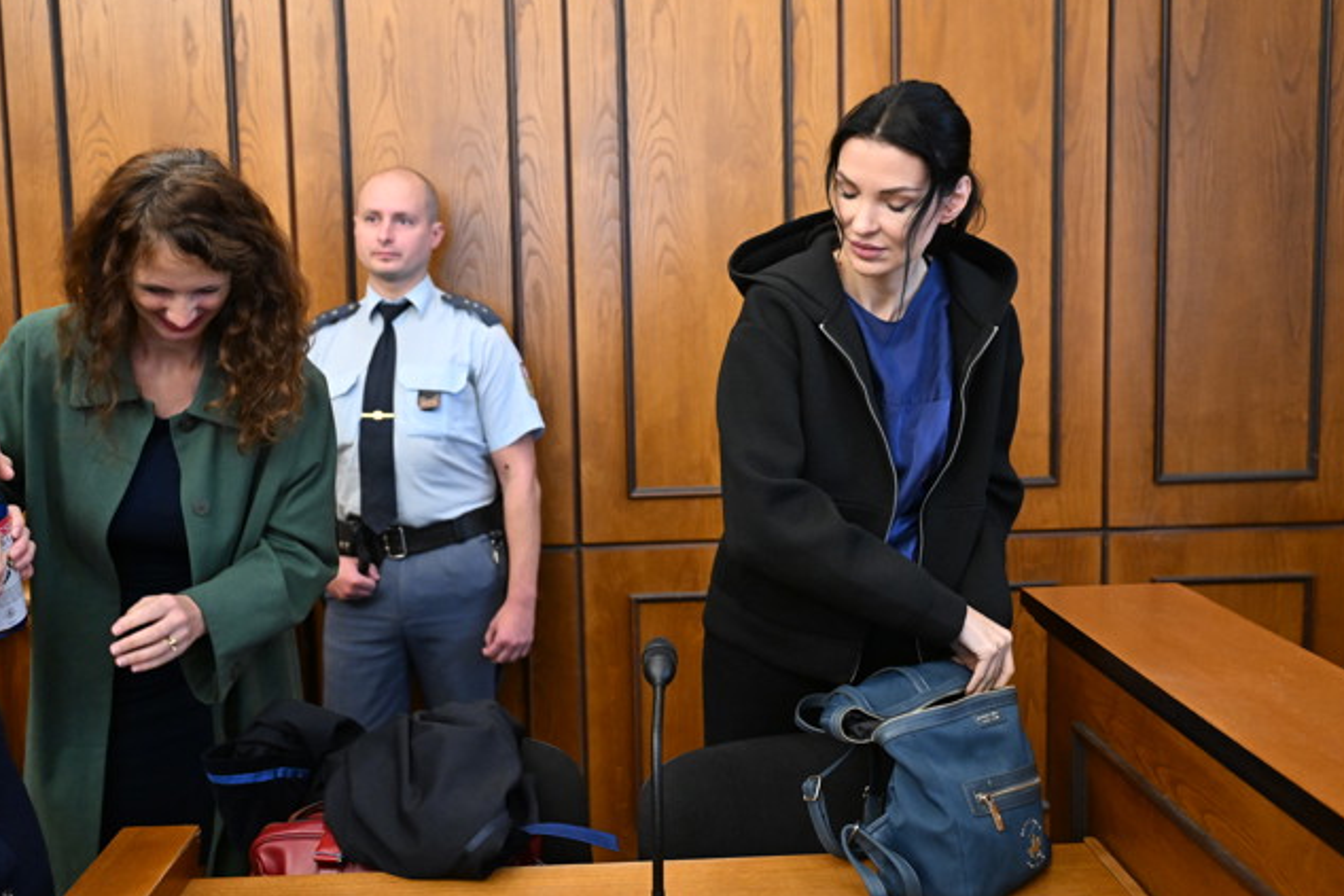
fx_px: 1402
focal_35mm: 38
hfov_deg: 51.2
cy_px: 424
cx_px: 647
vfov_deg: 35.5
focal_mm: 34.5
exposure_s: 1/320
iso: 6400
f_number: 3.5
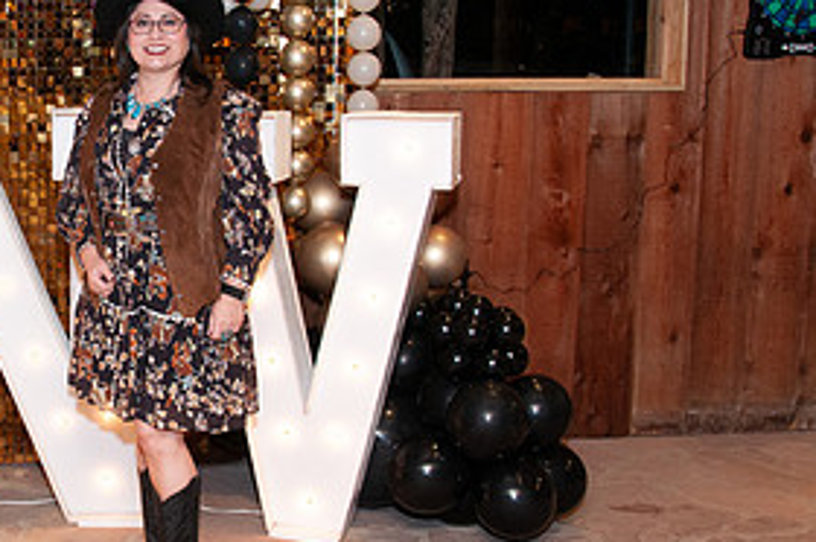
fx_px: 1268
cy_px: 226
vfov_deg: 24.1
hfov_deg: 33.2
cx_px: 32
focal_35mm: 56
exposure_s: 1/100
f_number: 5.6
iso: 640
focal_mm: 18
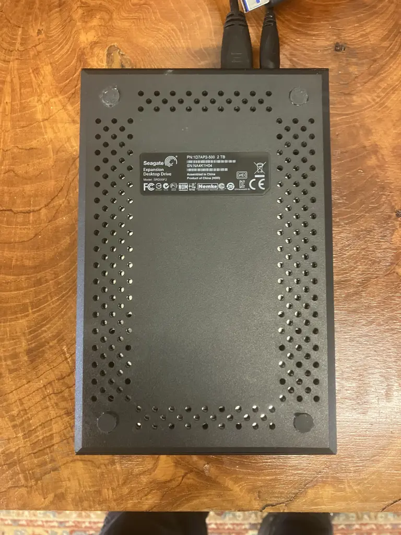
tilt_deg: -84.2
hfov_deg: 49.7
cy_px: 268
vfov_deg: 63.4
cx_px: 200
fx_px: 432
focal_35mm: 28
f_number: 1.8
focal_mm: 3.99
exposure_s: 1/33
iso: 400
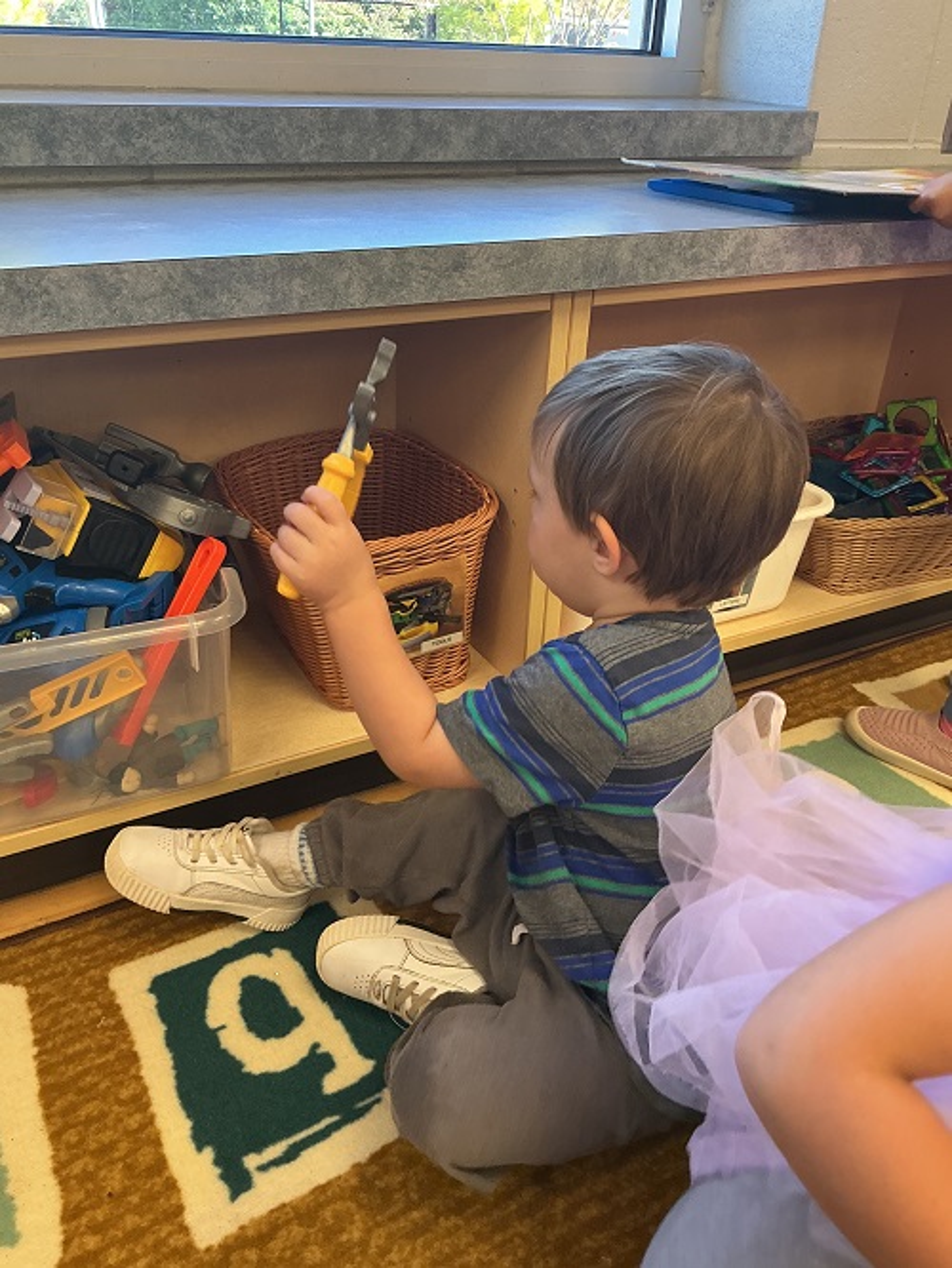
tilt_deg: -30.4
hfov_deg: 48.3
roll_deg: -3.0
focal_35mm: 29
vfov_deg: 61.6
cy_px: 634
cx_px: 476
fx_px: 1063
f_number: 1.8
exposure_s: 1/60
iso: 80
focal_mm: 3
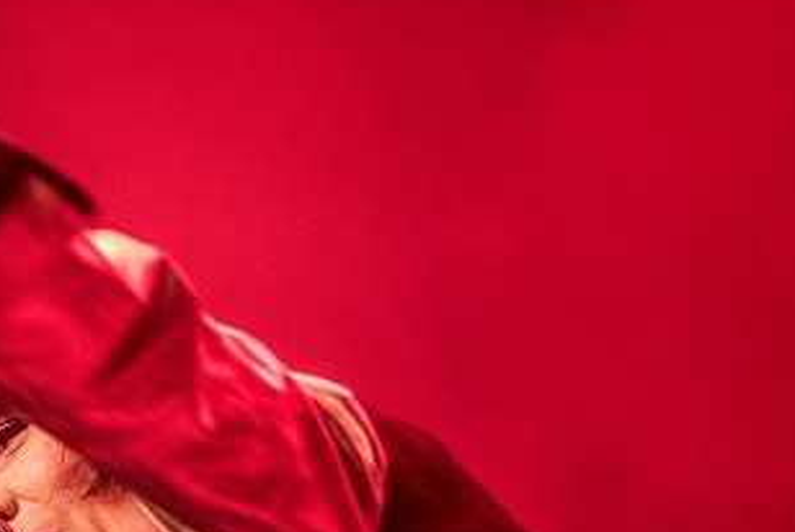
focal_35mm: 292
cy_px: 505
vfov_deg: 4.7
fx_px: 6454
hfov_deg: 7.0
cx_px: 132
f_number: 2.8
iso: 2500
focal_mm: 125
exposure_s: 1/80
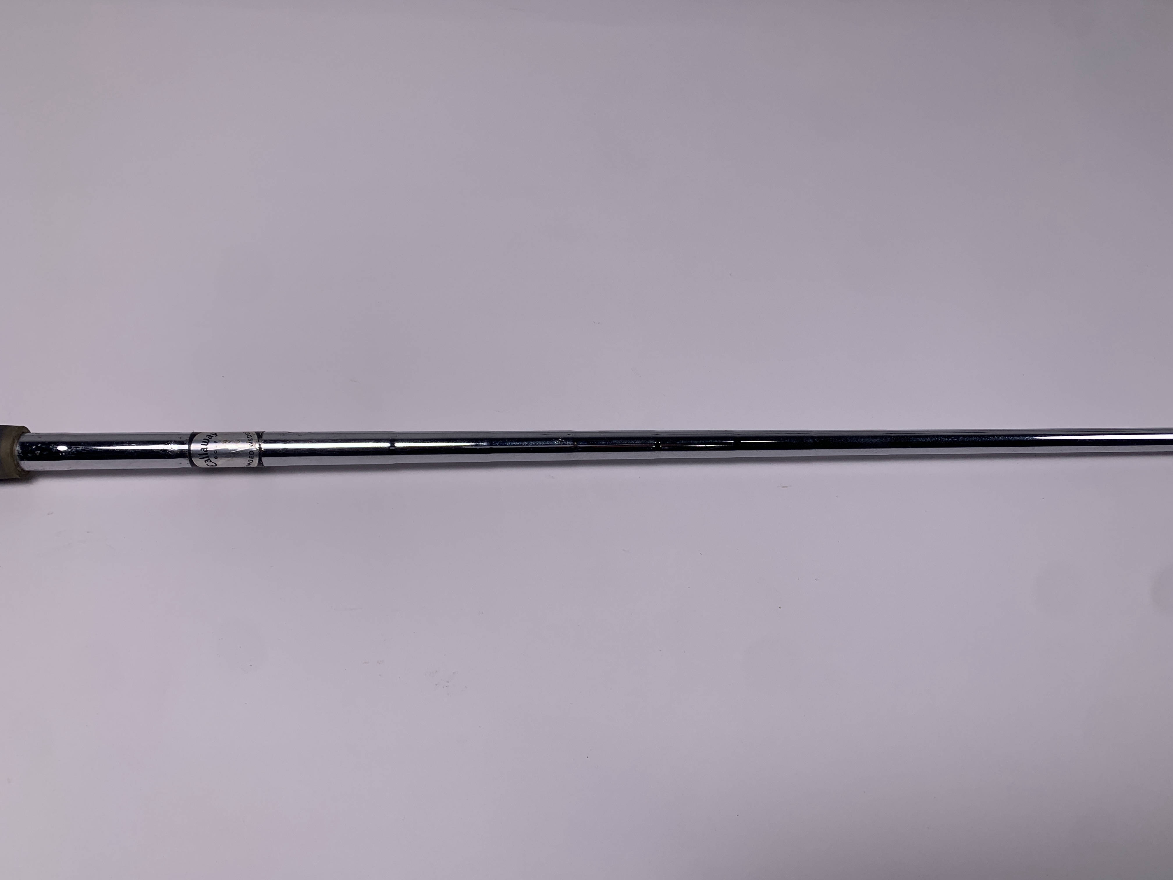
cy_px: 440
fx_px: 881
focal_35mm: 26
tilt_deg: -54.7
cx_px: 586
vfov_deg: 53.1
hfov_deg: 67.3
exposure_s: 1/552
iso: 25
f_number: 1.8
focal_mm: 4.25
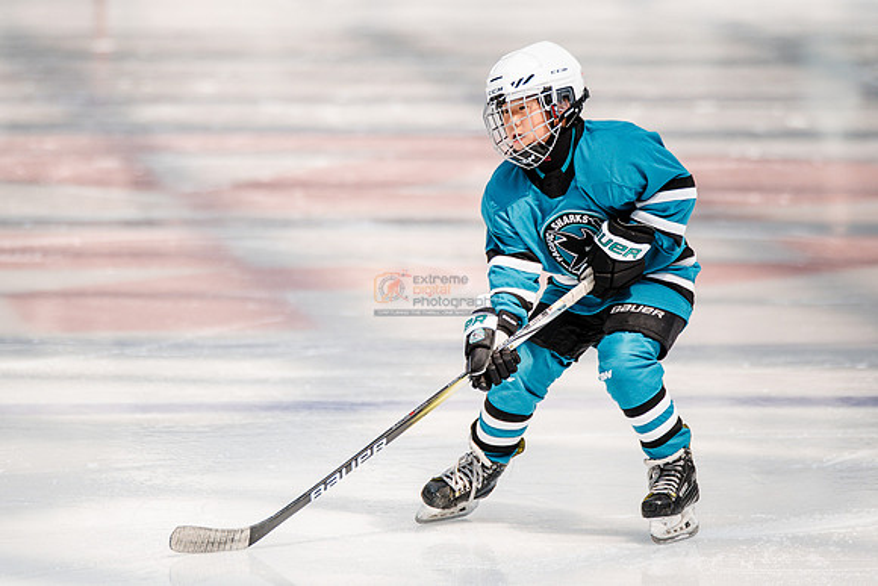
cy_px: 273
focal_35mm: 350
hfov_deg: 5.9
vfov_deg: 3.9
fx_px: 8548
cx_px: 370
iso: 640
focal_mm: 261
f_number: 3.2
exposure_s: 1/2000
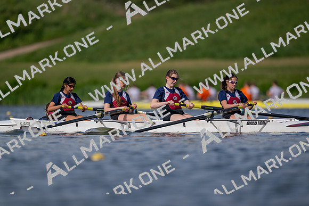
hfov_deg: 3.4
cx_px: 154
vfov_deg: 2.3
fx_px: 5151
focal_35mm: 600
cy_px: 103
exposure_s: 1/2500
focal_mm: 600
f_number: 4
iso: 200
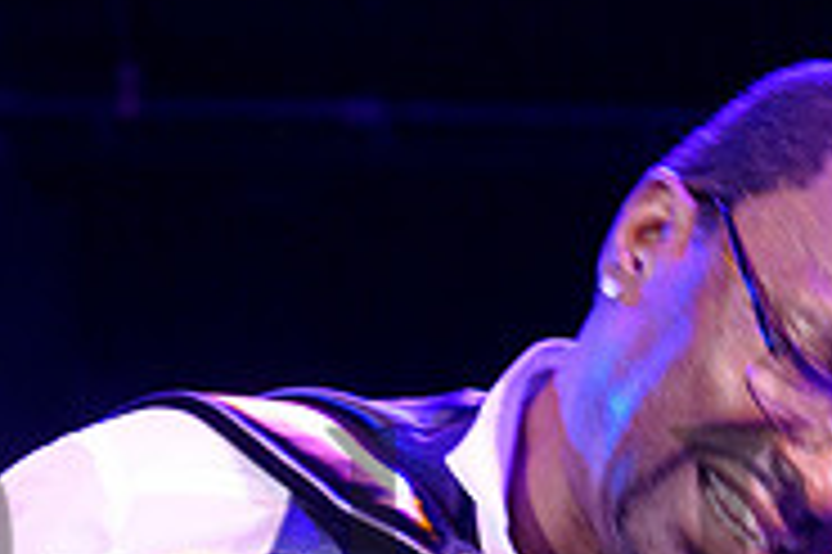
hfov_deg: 5.2
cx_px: 976
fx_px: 9051
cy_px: 725
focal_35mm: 392
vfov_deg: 3.5
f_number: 8
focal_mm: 125
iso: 6400
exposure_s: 1/50
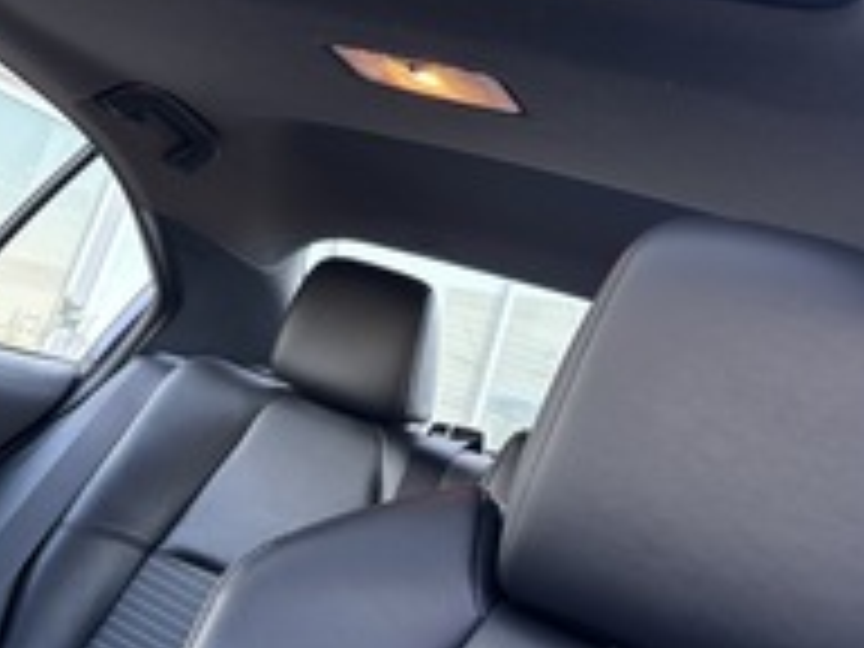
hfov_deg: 33.5
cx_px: 302
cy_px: -2
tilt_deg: +19.6
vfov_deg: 24.5
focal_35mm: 57
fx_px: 1423
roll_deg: -18.7
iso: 80
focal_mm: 5.96
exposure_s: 1/121
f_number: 1.6
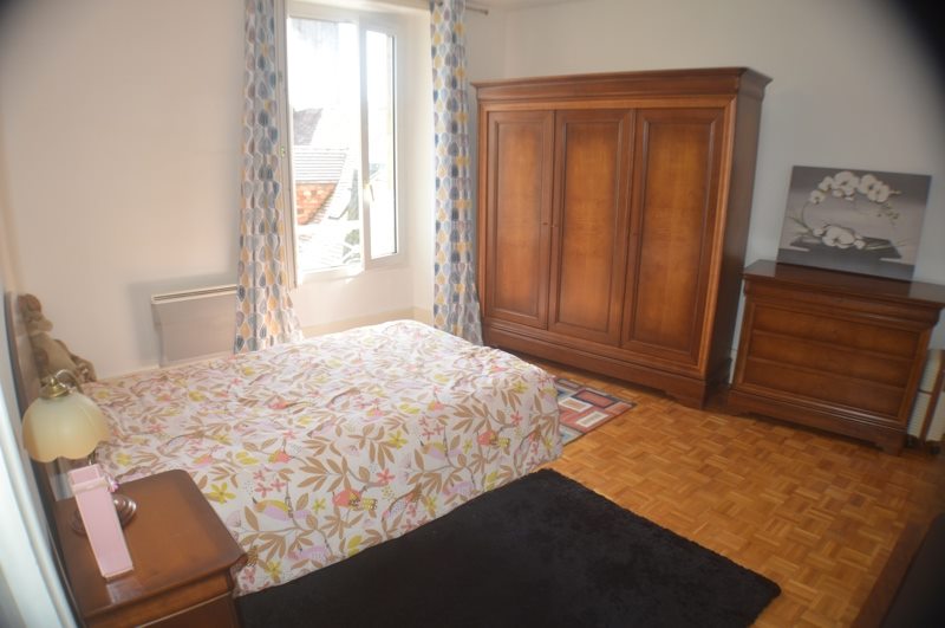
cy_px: 314
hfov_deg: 67.5
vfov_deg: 47.8
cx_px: 472
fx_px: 708
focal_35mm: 27
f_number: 4
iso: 360
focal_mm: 18
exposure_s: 1/125
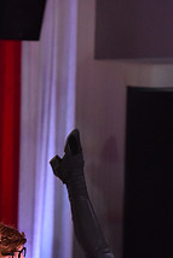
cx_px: 39
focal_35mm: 406
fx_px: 2922
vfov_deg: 5.1
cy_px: 327
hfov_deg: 3.4
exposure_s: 1/320
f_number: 5.6
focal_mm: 150
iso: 2500
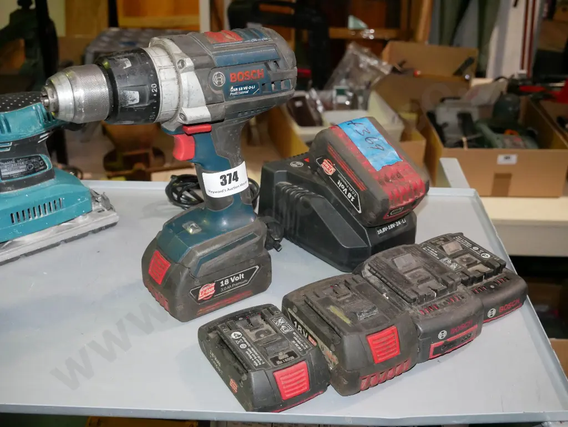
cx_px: 284
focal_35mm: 46
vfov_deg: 31.5
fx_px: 755
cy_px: 214
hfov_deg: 41.2
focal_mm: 23
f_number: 5.6
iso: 3200
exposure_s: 1/125
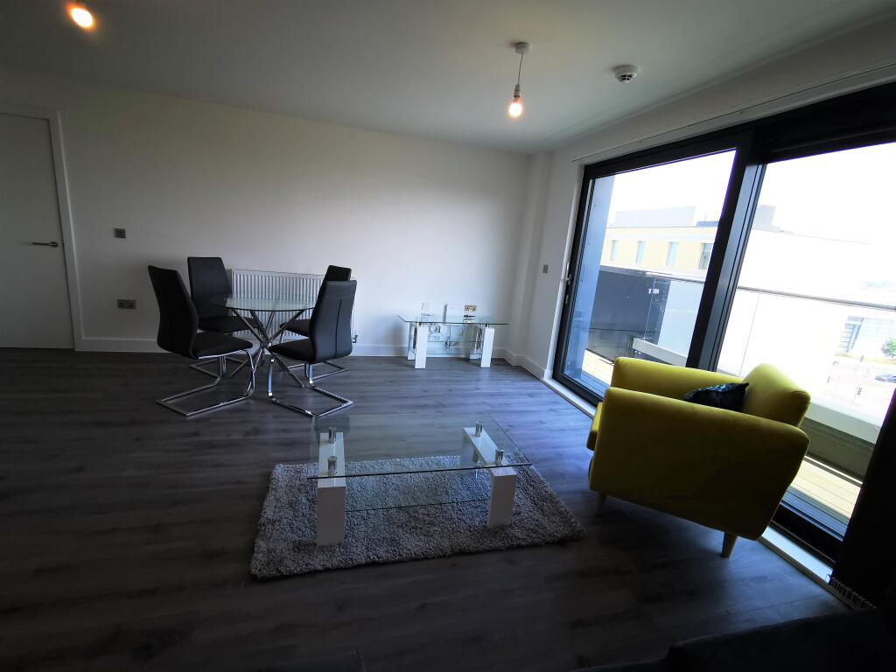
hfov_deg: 94.5
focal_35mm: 16
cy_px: 336
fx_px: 414
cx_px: 448
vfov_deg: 78.1
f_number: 2.2
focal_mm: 2.35
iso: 80
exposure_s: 1/120
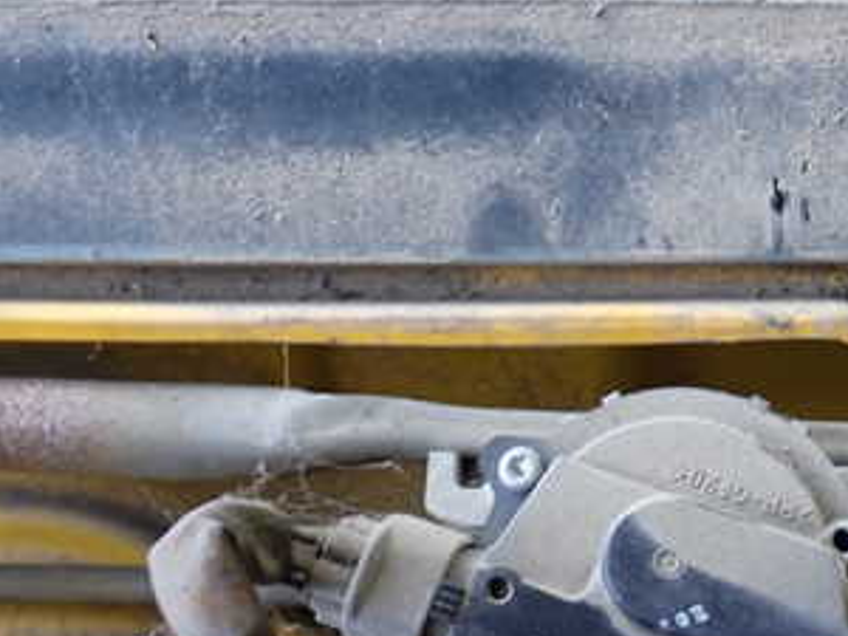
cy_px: 540
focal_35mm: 82
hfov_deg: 23.1
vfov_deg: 17.8
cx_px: 800
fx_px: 2009
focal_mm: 7.31
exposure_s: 1/40
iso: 250
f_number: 2.8
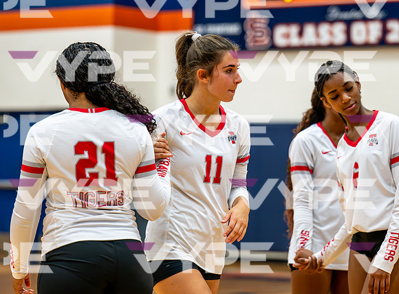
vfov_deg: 10.1
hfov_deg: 13.6
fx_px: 1669
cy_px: 151
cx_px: 227
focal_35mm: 146
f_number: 2.8
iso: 2500
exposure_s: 1/800
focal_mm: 115
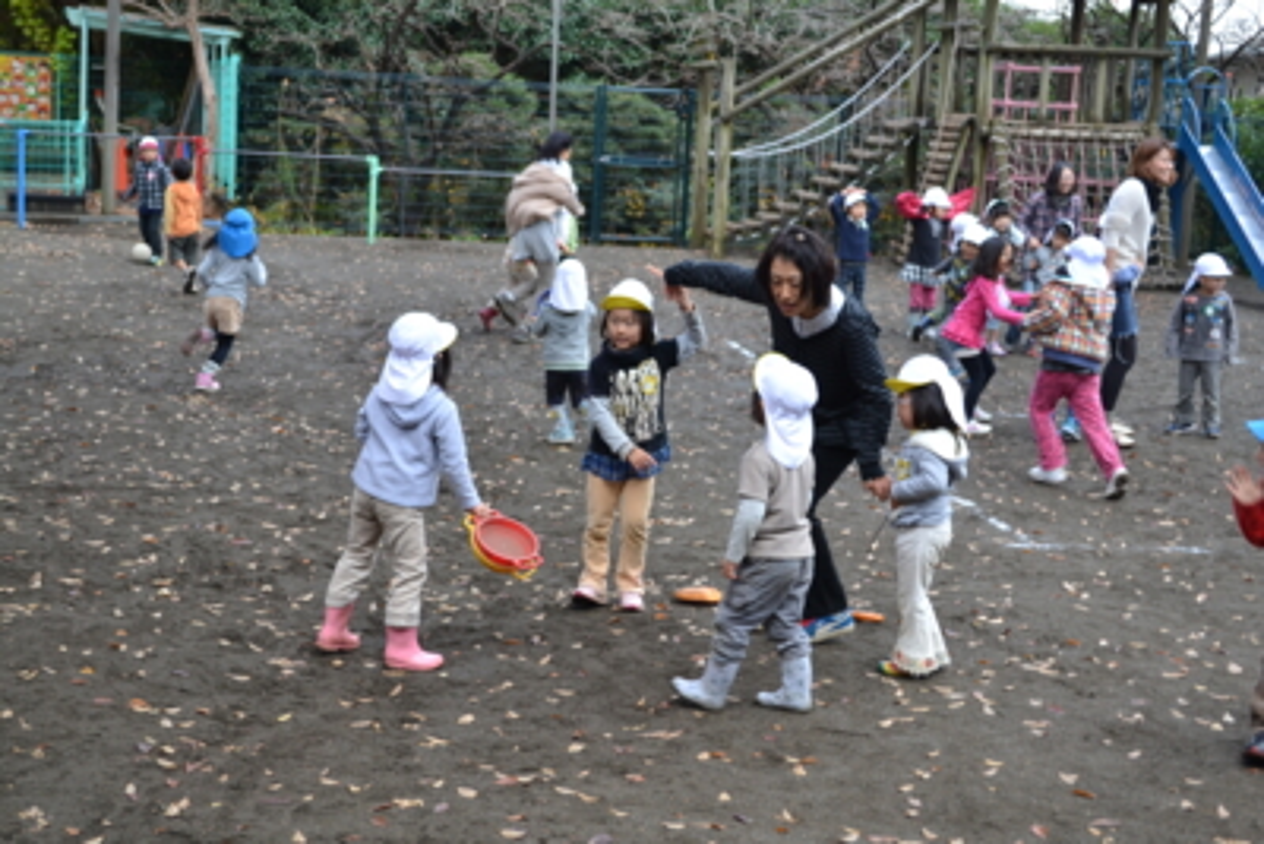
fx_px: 1897
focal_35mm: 54
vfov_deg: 25.1
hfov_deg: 36.9
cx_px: 632
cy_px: 422
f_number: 5
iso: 400
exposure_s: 1/100
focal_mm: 36
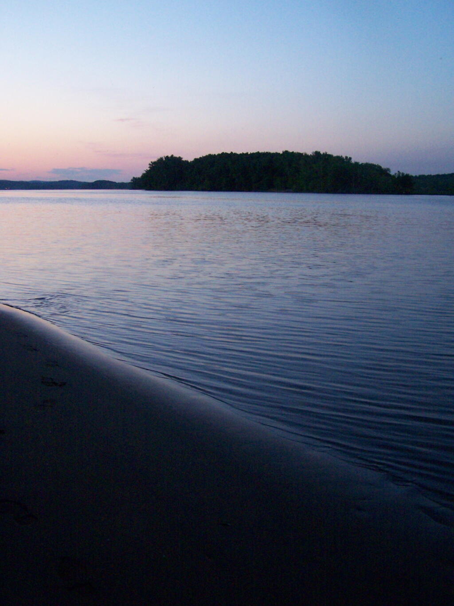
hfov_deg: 37.7
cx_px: 227
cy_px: 303
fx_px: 664
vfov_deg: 49.0
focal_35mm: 38
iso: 400
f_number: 2.8
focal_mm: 6.3
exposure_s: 1/50
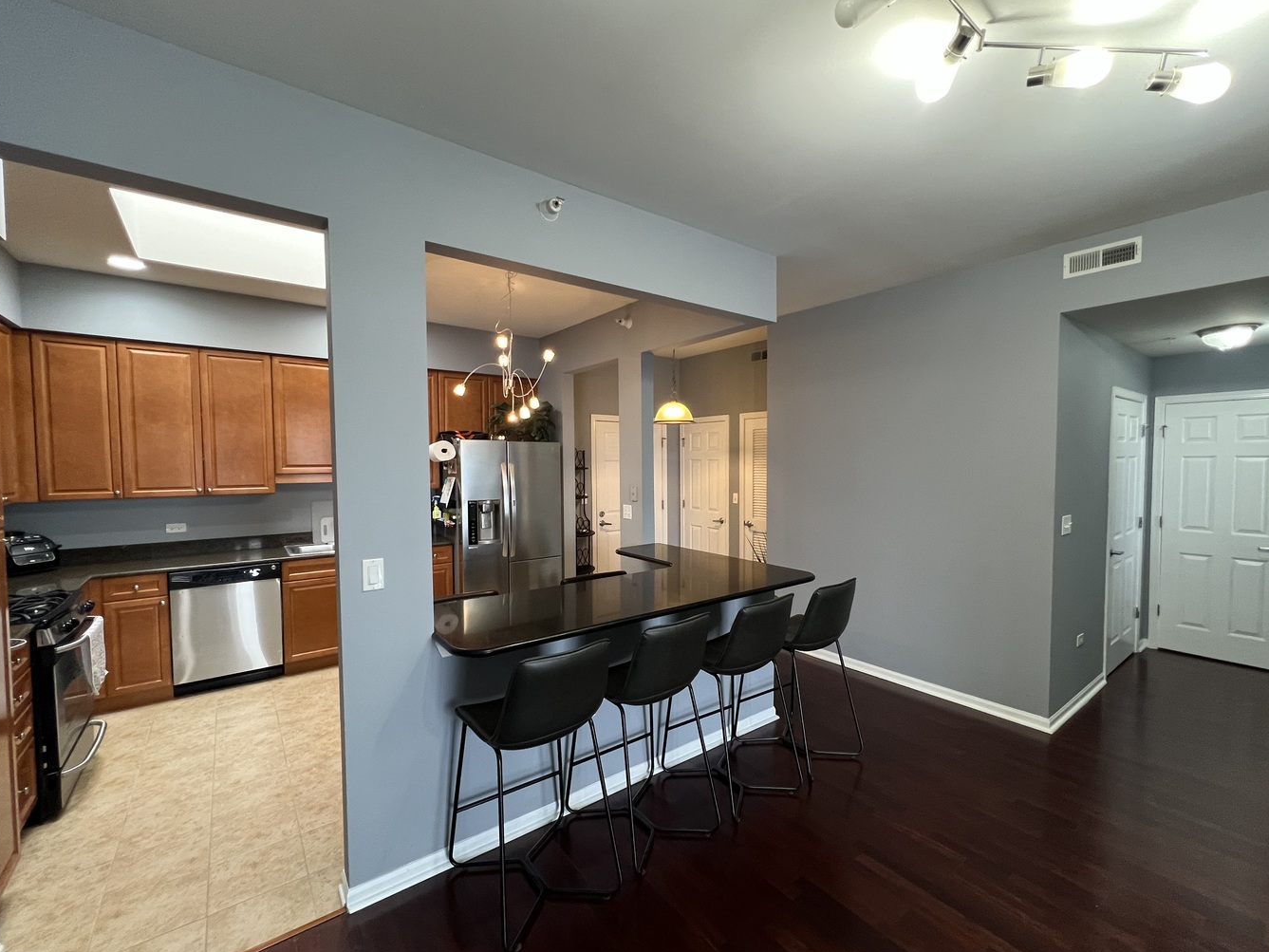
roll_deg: +0.9
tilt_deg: -2.2
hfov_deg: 102.0
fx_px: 513
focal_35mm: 14
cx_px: 669
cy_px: 480
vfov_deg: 85.7
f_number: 1.8
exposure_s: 1/60
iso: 250
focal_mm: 1.57
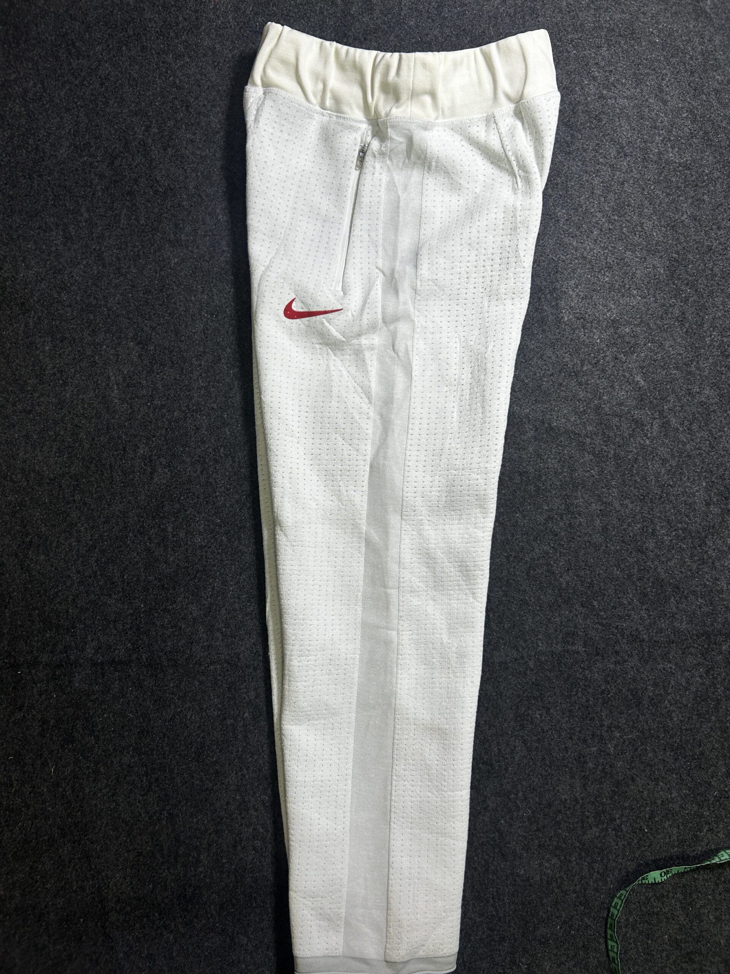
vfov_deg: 67.3
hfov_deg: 53.1
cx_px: 365
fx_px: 731
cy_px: 487
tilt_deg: -60.7
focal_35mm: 26
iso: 80
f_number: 1.5
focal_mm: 5.7
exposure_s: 1/50
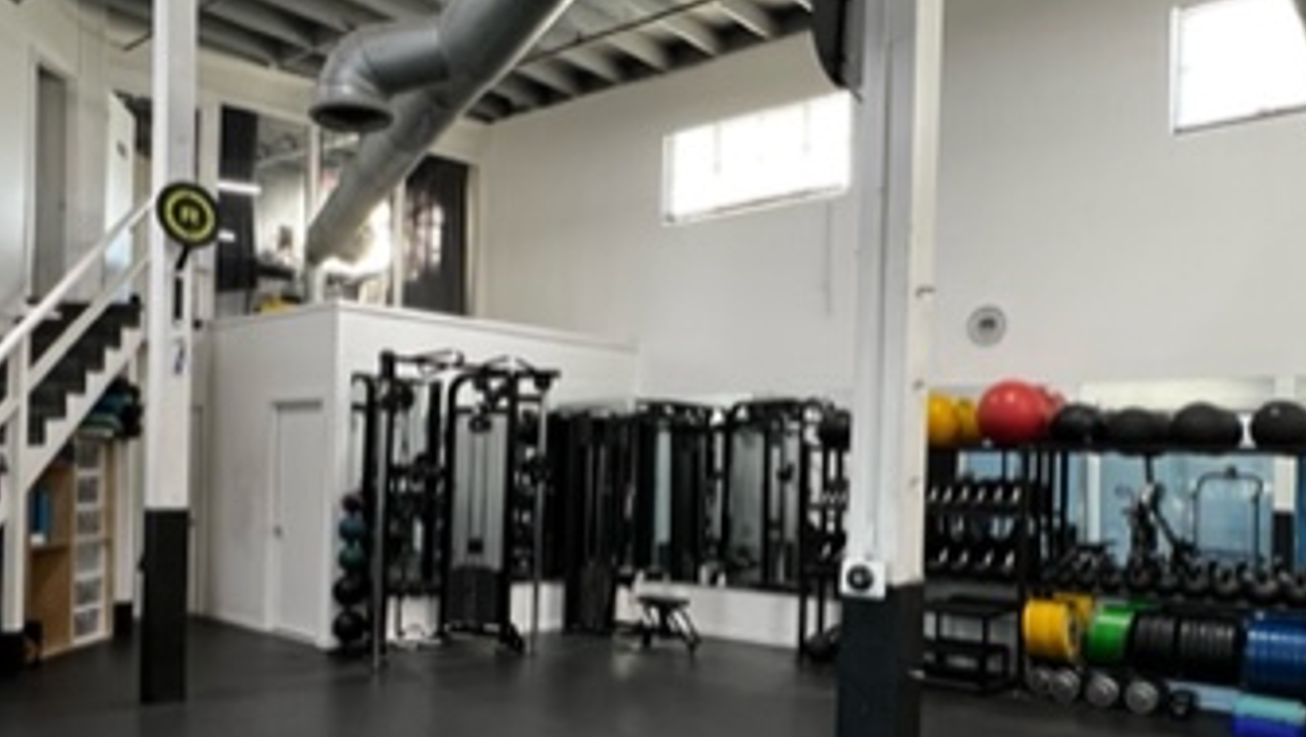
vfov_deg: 42.6
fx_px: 936
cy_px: 464
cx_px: 671
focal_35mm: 27
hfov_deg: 69.8
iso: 125
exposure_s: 1/60
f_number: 1.8
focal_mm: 1.57
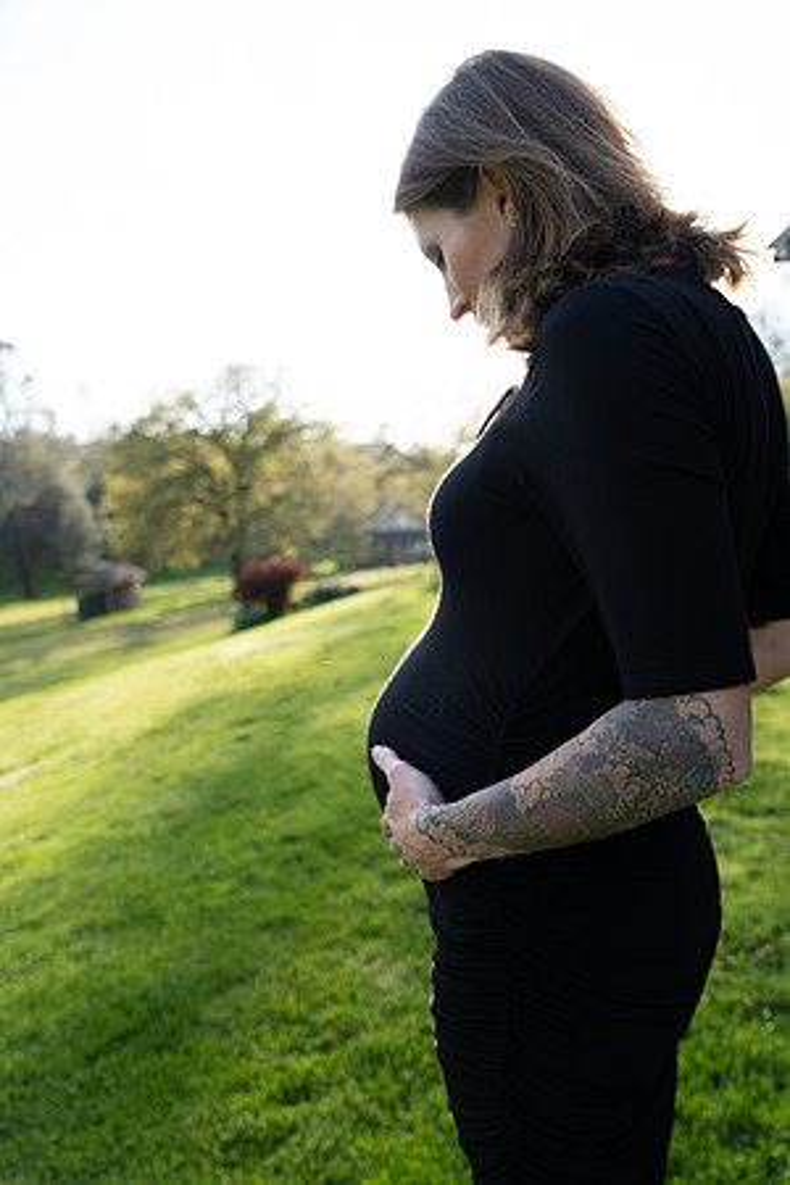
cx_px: 395
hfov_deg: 49.6
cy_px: 592
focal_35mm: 26
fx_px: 856
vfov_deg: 69.4
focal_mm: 26
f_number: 3.5
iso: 125
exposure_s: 1/250
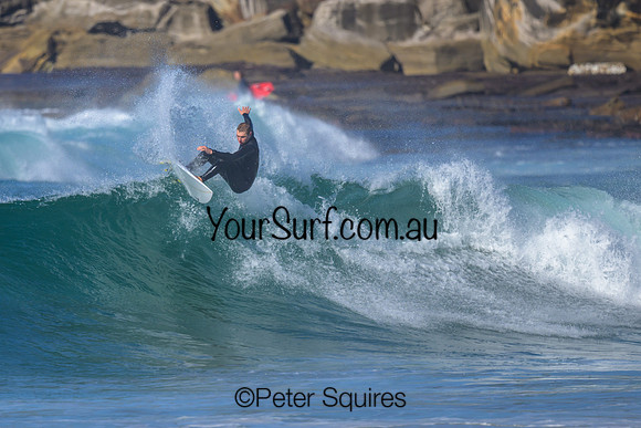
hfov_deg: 1.9
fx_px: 19589
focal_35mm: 1100
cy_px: 230
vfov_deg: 1.3
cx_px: 200
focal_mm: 800
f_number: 6.3
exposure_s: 1/2000
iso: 250
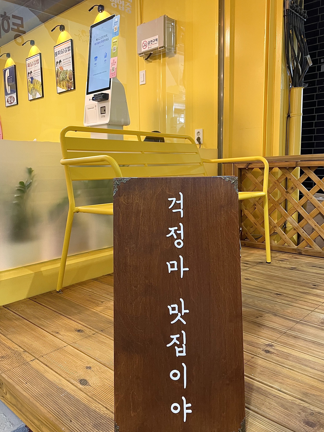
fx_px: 362
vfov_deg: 61.6
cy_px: 208
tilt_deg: -6.5
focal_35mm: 29
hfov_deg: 48.2
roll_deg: +1.0
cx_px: 158
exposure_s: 1/60
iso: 160
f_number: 1.6
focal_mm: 4.2
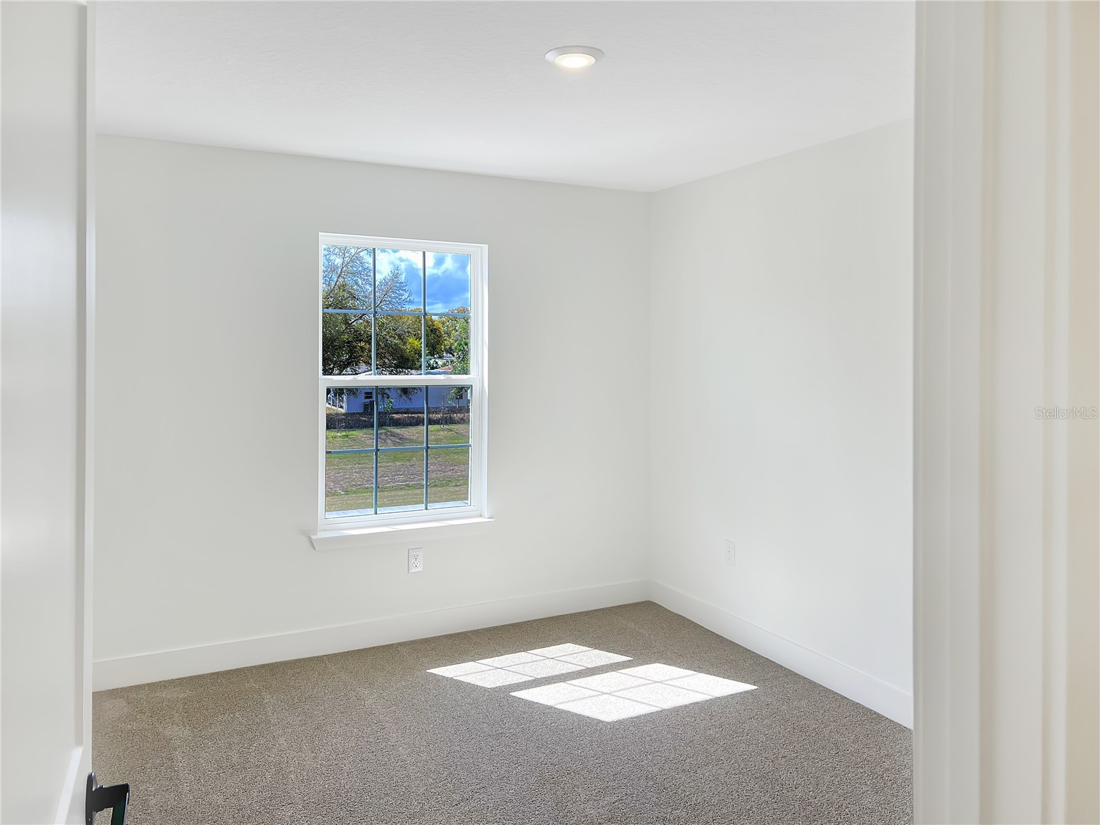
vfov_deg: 53.1
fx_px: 826
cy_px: 412
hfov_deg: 67.3
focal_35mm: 26
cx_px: 550
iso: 50
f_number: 1.5
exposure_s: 1/683
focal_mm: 5.7
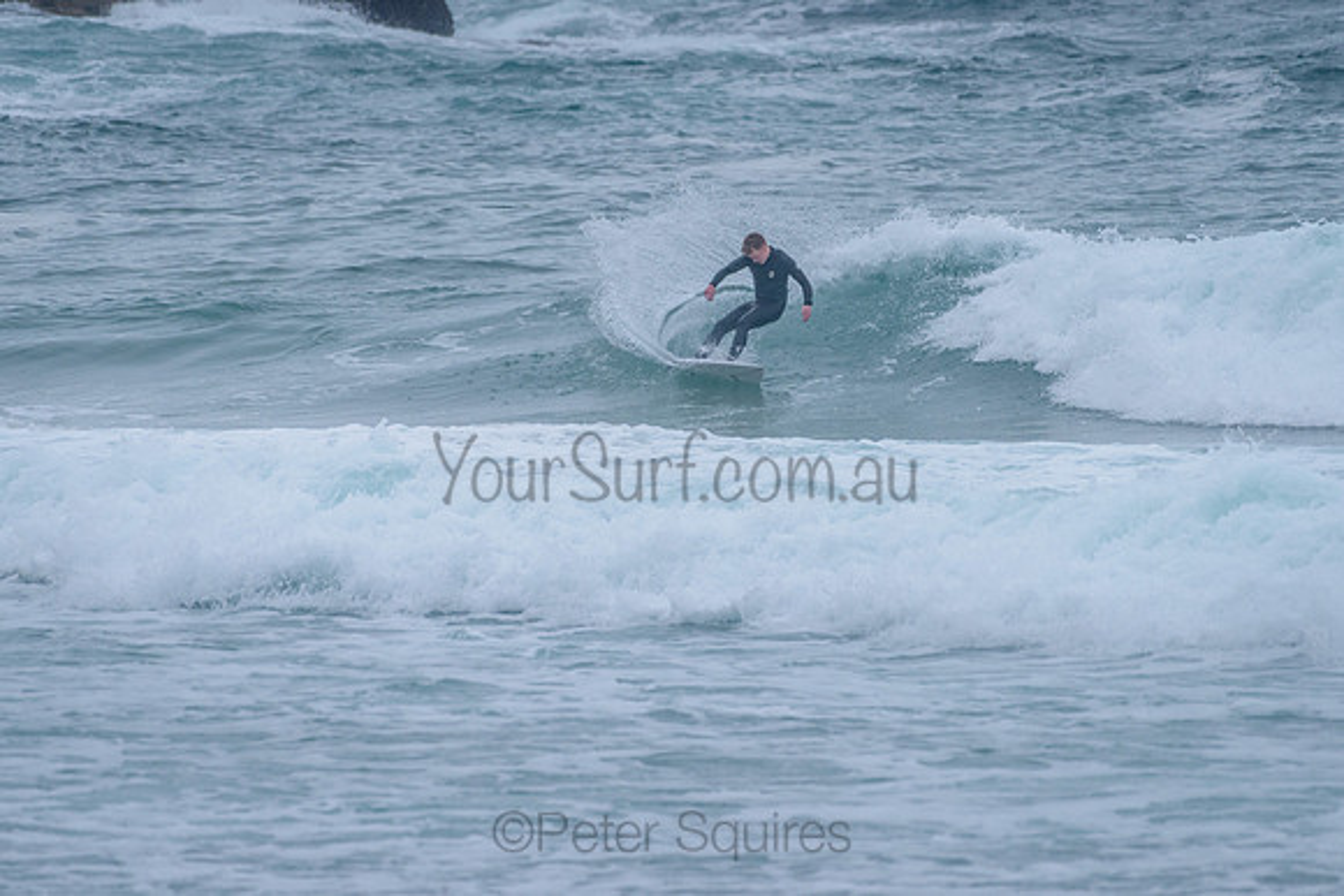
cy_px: 348
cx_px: 674
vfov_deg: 2.2
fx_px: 22881
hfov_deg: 3.4
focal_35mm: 613
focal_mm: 500
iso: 1250
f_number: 5.6
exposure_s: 1/2000
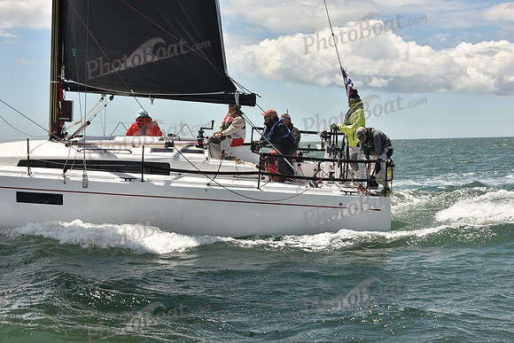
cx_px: 257
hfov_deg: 28.8
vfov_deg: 19.5
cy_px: 172
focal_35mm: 70
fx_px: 1000
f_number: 11
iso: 320
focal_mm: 70
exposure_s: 1/800
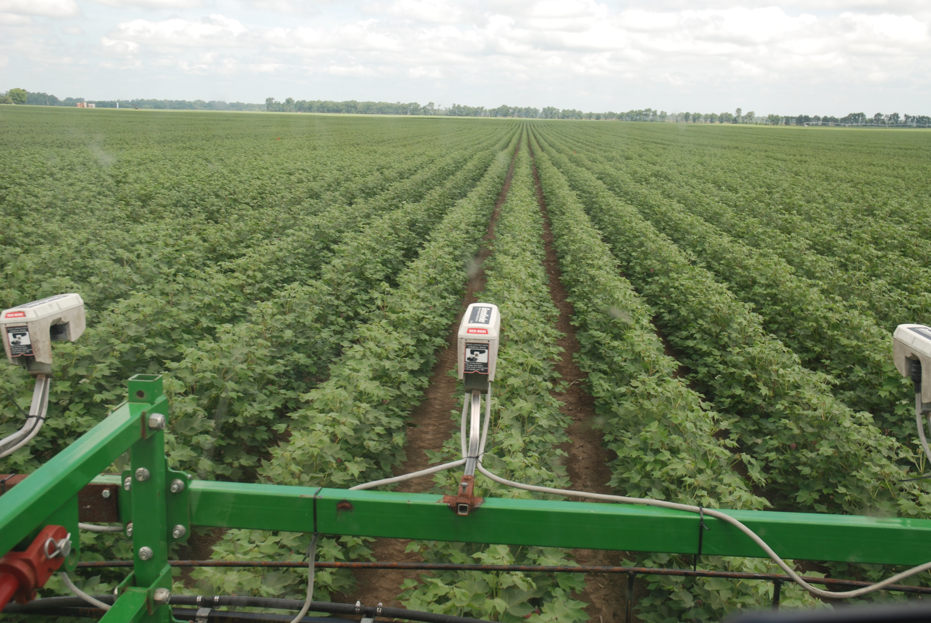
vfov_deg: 35.6
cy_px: 312
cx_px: 466
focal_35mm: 38
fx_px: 971
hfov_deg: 51.2
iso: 200
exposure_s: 1/160
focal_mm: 25
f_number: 6.3
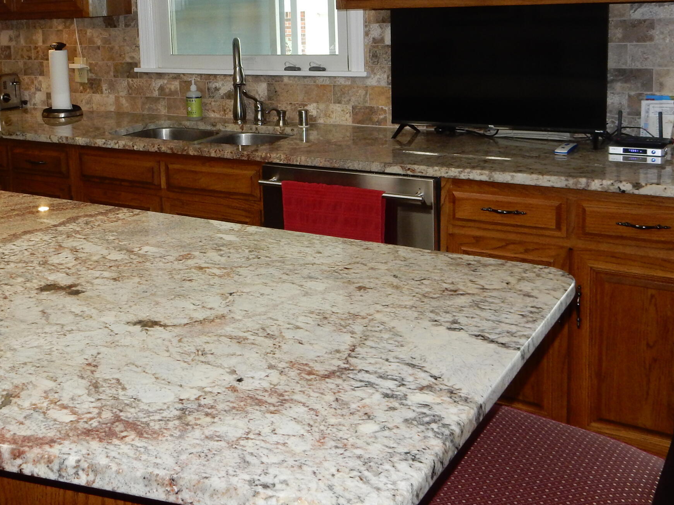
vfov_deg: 32.8
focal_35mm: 43
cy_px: 110
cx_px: 209
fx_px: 837
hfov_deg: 43.1
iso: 200
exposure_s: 1/30
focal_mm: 4.5
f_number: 3.7
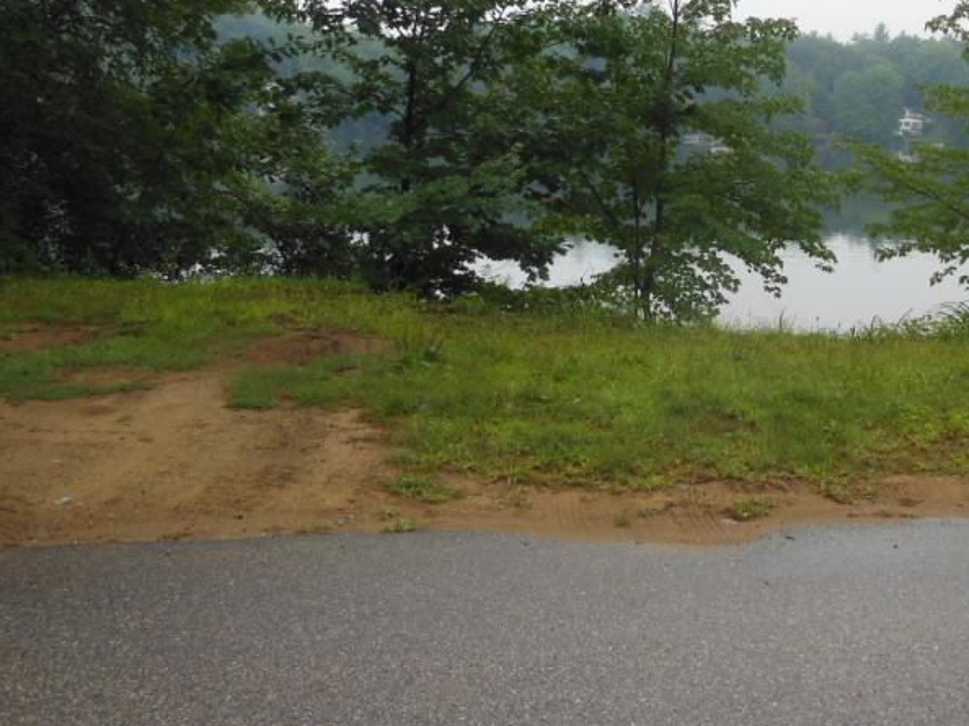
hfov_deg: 37.2
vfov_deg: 28.6
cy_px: 171
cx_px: 742
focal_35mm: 50
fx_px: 1399
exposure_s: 1/125
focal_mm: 5.2
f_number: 3.7
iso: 125
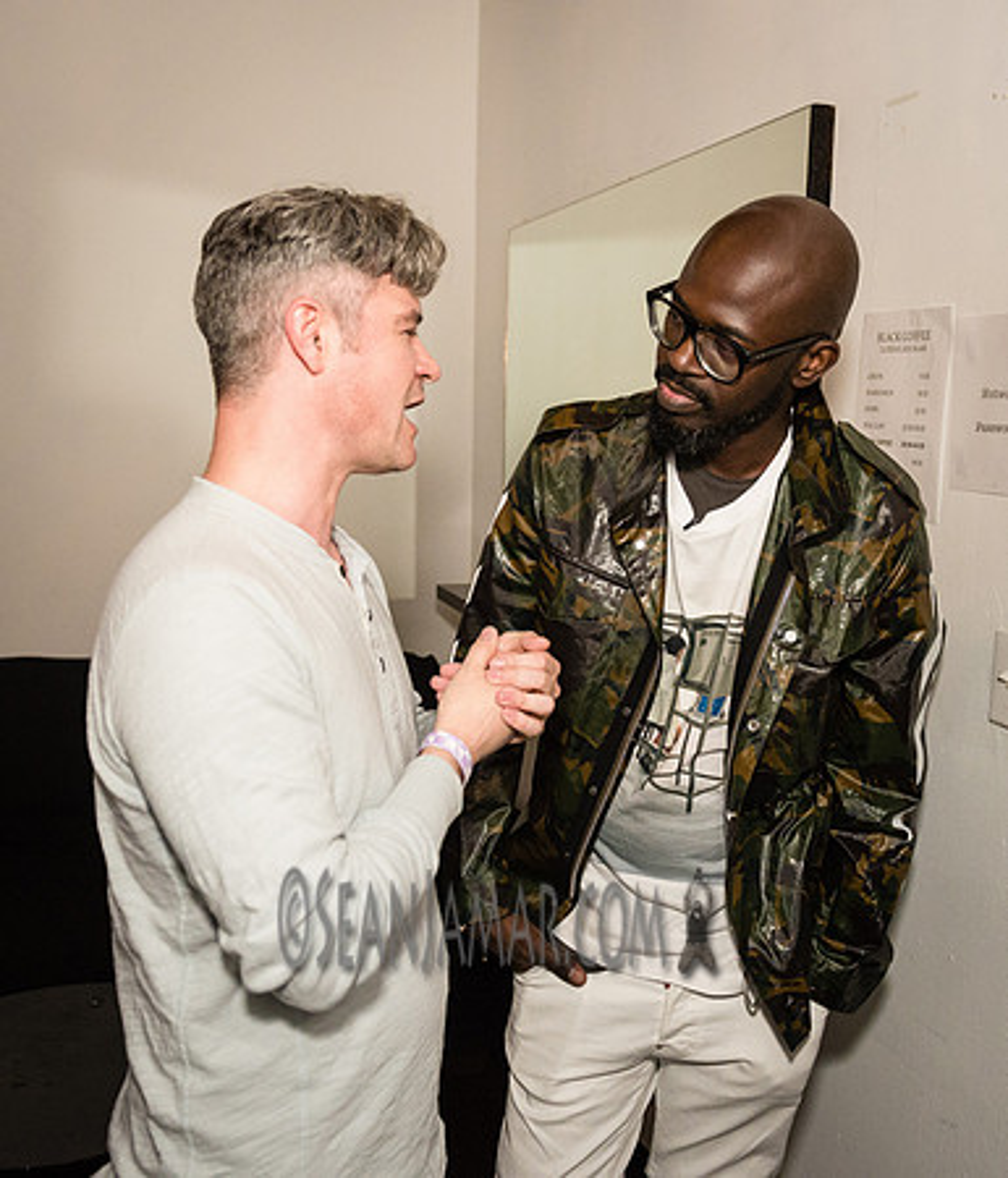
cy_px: 589
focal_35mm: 38
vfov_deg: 46.4
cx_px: 546
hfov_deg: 40.3
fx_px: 1374
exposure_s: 1/640
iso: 4000
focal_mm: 28
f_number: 4
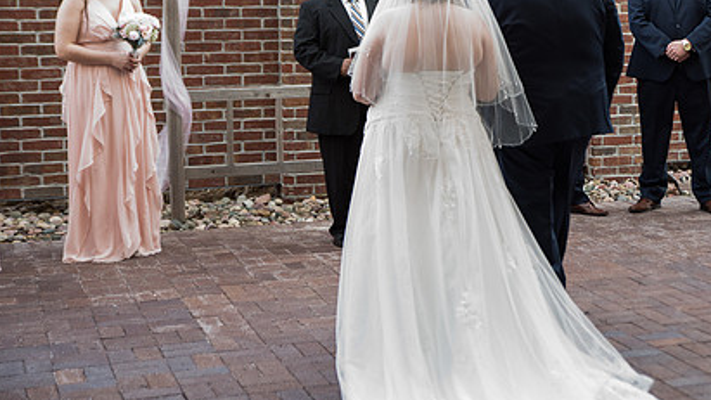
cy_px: 82
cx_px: 483
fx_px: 1338
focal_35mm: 71
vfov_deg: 16.9
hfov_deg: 29.5
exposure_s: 1/200
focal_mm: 48
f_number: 2.8
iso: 500
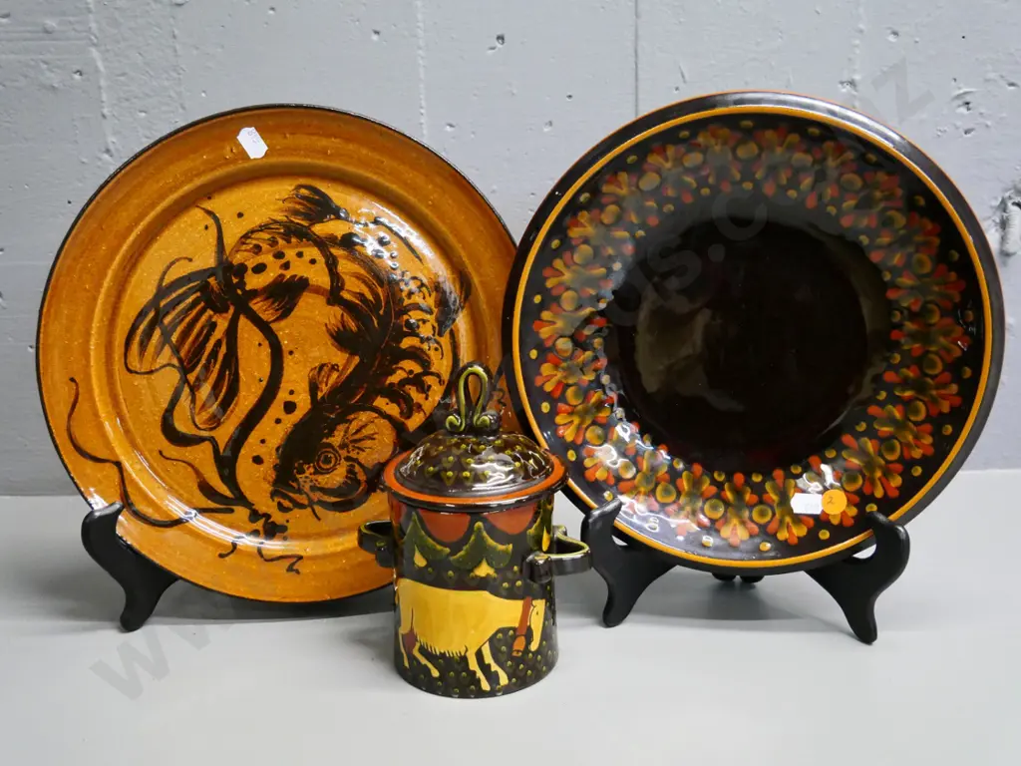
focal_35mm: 40
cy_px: 383
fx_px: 1180
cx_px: 510
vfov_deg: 36.0
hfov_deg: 46.8
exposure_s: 1/100
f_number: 4.1
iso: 3200
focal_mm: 20
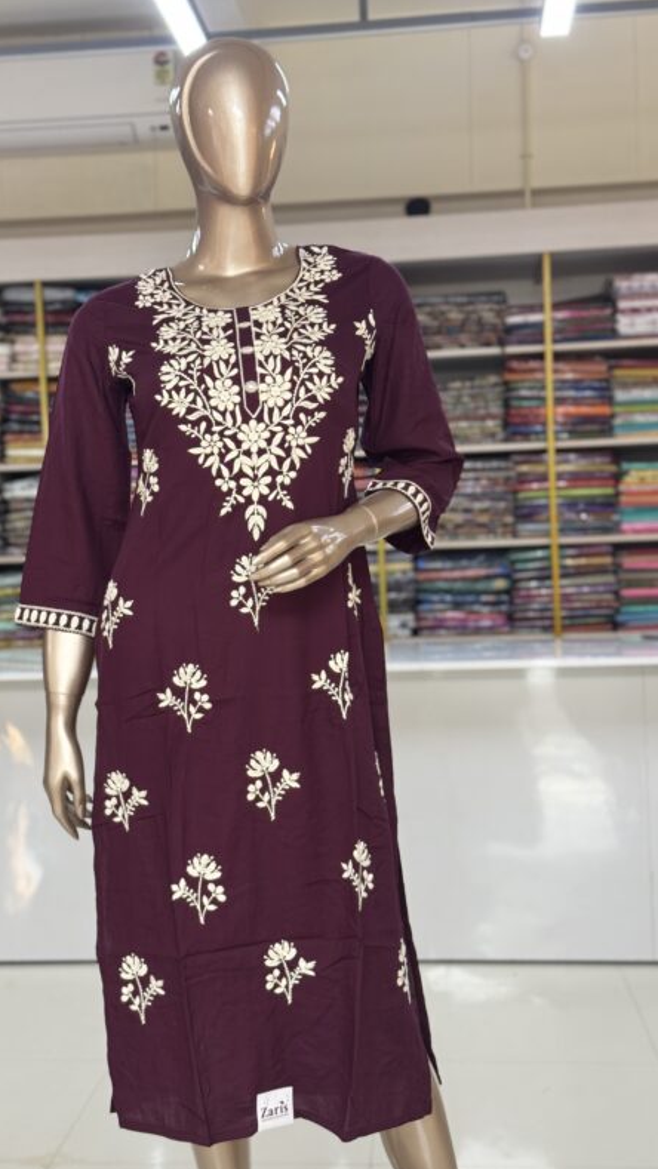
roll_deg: +1.8
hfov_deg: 22.6
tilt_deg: -1.5
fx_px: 1643
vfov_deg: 39.2
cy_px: 587
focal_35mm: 53
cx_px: 252
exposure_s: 1/50
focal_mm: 6.76
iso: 100
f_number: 1.78
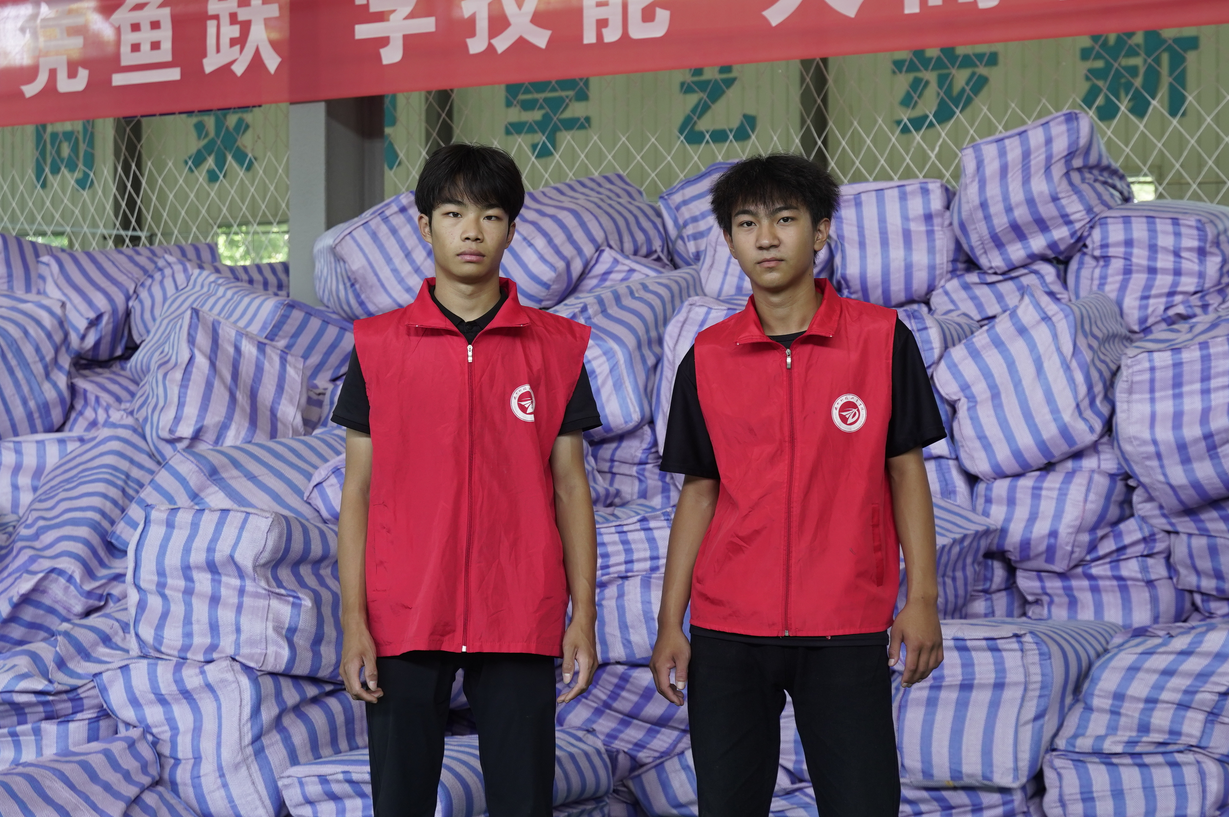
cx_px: 619
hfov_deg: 32.4
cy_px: 403
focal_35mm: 62
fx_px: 2115
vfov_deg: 21.9
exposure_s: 1/100
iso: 640
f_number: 4.5
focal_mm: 40
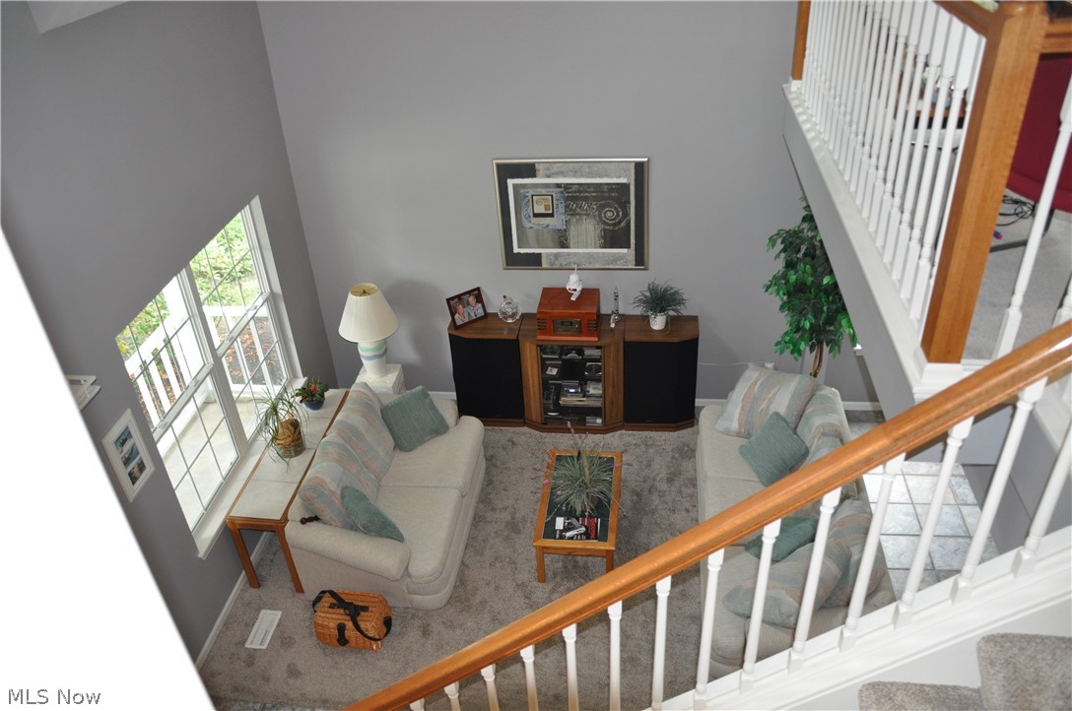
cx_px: 536
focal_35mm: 27
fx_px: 803
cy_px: 356
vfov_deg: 47.8
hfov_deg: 67.5
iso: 800
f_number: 3.5
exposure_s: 1/60
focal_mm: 18
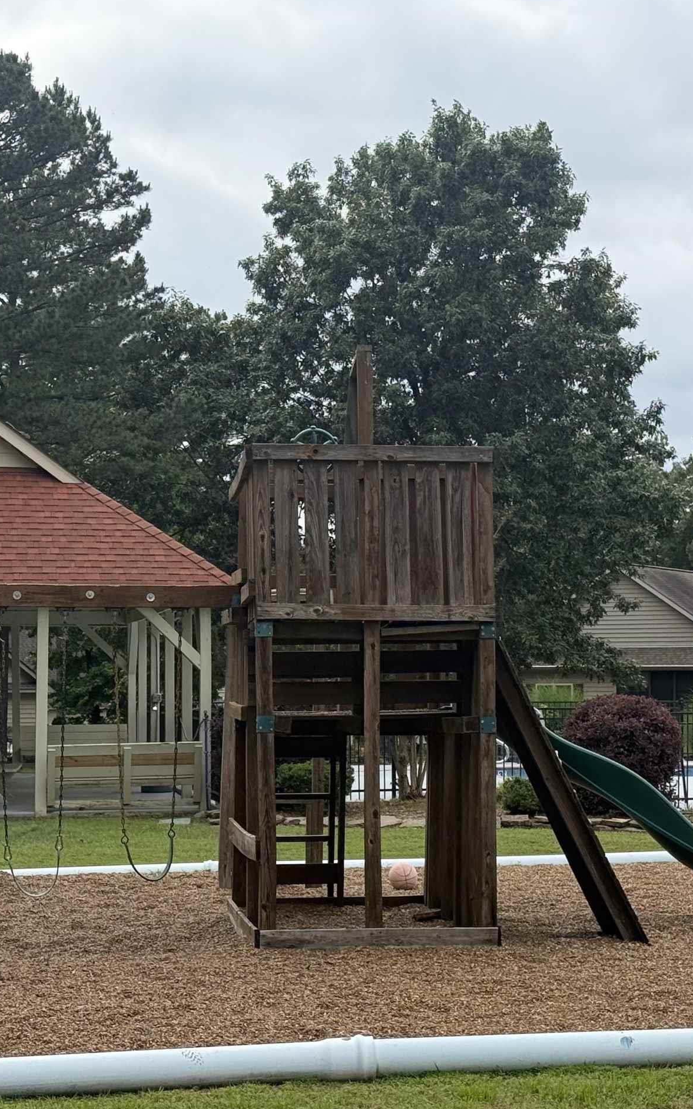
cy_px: 633
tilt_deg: +0.6
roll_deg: +0.2
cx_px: 455
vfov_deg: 24.9
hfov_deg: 15.7
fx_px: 2508
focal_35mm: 83
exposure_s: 1/2976
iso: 100
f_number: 1.78
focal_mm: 6.76
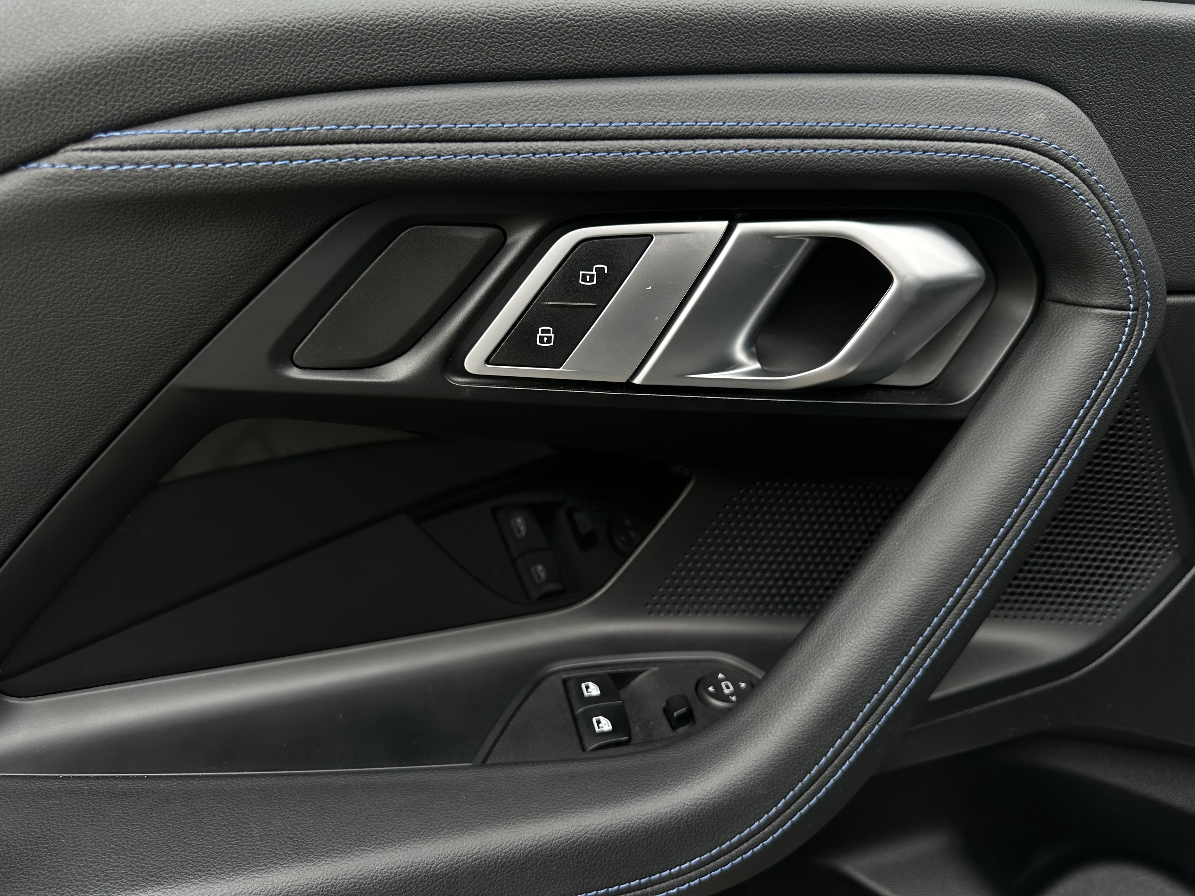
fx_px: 829
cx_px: 598
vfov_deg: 56.8
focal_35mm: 24
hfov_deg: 71.6
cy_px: 448
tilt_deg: -19.8
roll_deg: +2.2
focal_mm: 6.86
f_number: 1.78
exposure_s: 1/454
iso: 80
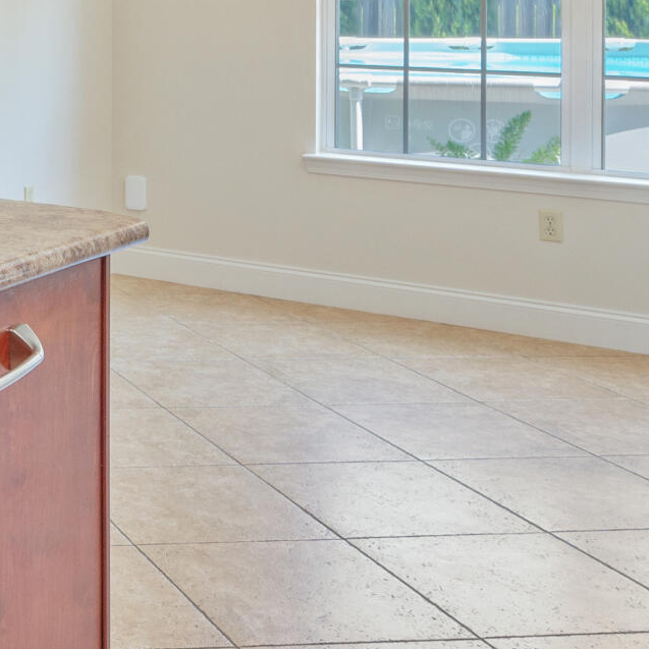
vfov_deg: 25.1
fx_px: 1400
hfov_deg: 21.7
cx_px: -332
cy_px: 25
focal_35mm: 66
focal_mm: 16.5
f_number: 8
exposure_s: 1/25
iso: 400
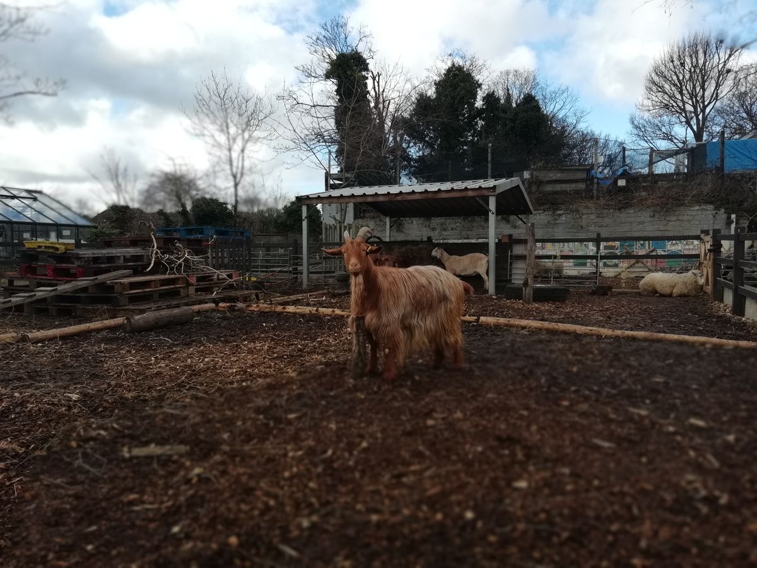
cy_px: 284
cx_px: 378
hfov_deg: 67.3
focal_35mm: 26
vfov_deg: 53.1
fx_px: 569
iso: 50
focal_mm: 3.46
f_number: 4
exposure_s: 1/494
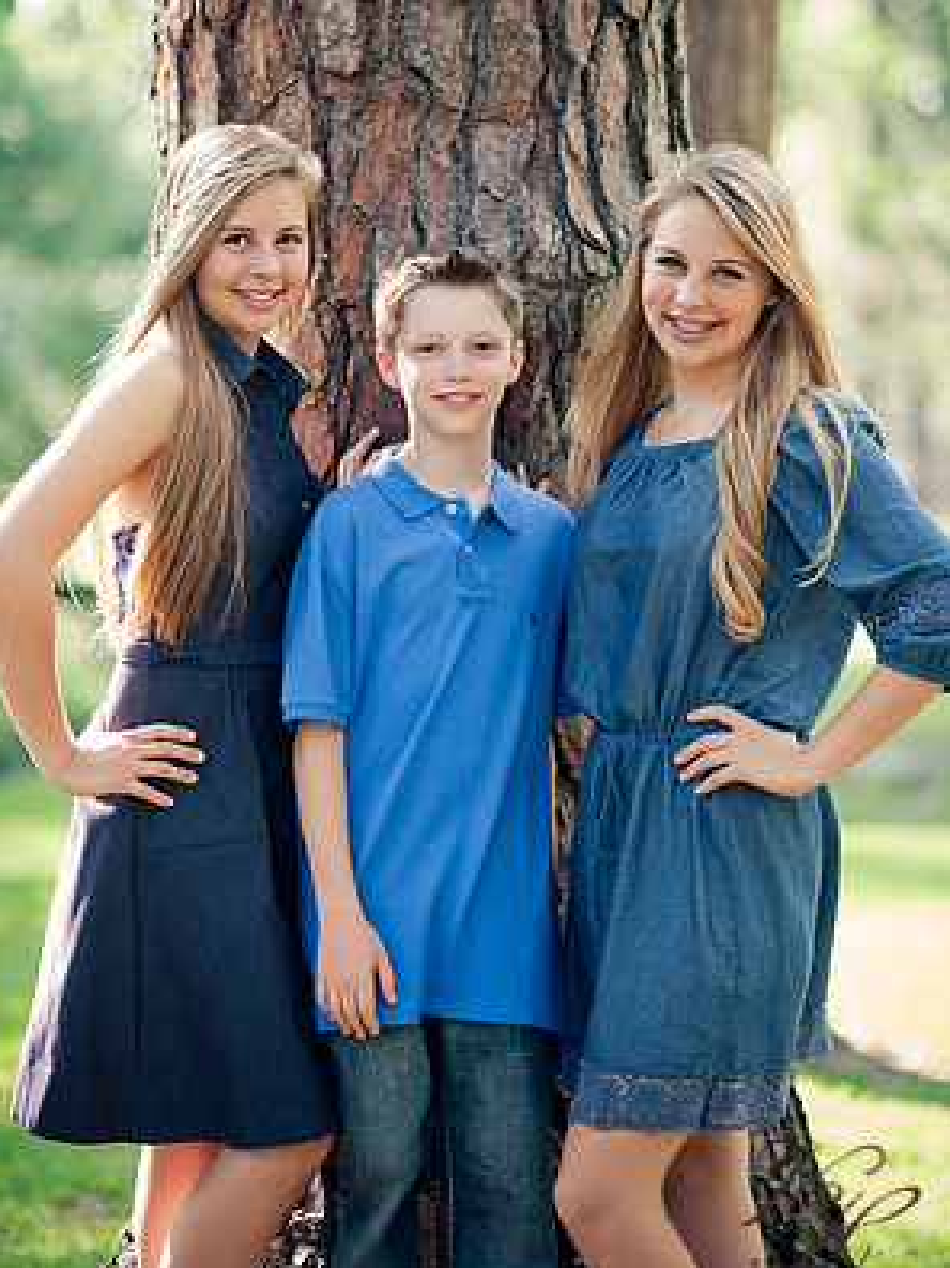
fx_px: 3405
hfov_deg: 15.9
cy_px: 616
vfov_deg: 21.1
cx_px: 473
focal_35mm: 93
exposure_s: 1/320
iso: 200
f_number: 2
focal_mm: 85
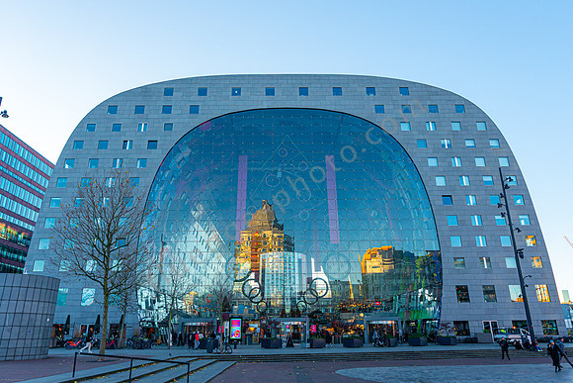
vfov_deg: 53.2
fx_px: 382
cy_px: 192
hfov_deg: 73.7
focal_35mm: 24
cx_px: 286
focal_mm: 16
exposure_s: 1/400
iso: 250
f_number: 4
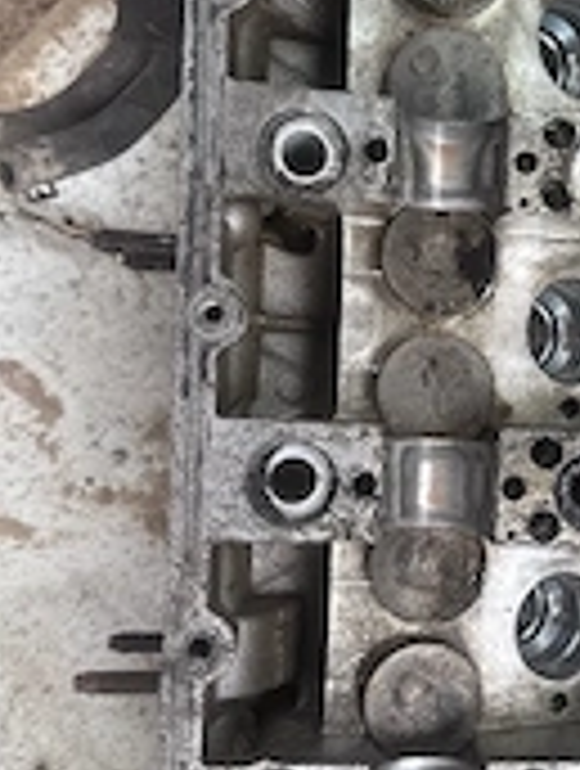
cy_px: 414
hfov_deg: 25.2
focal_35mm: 56
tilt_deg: -85.6
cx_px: 553
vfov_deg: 34.3
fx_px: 1246
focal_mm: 6.76
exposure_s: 1/121
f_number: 1.78
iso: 64
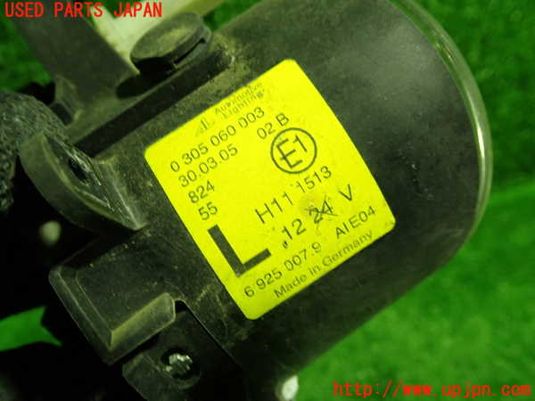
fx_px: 464
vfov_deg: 46.8
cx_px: 268
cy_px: 200
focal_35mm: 30
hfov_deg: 60.0
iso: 200
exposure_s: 1/30
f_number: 2.3
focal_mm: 5.4
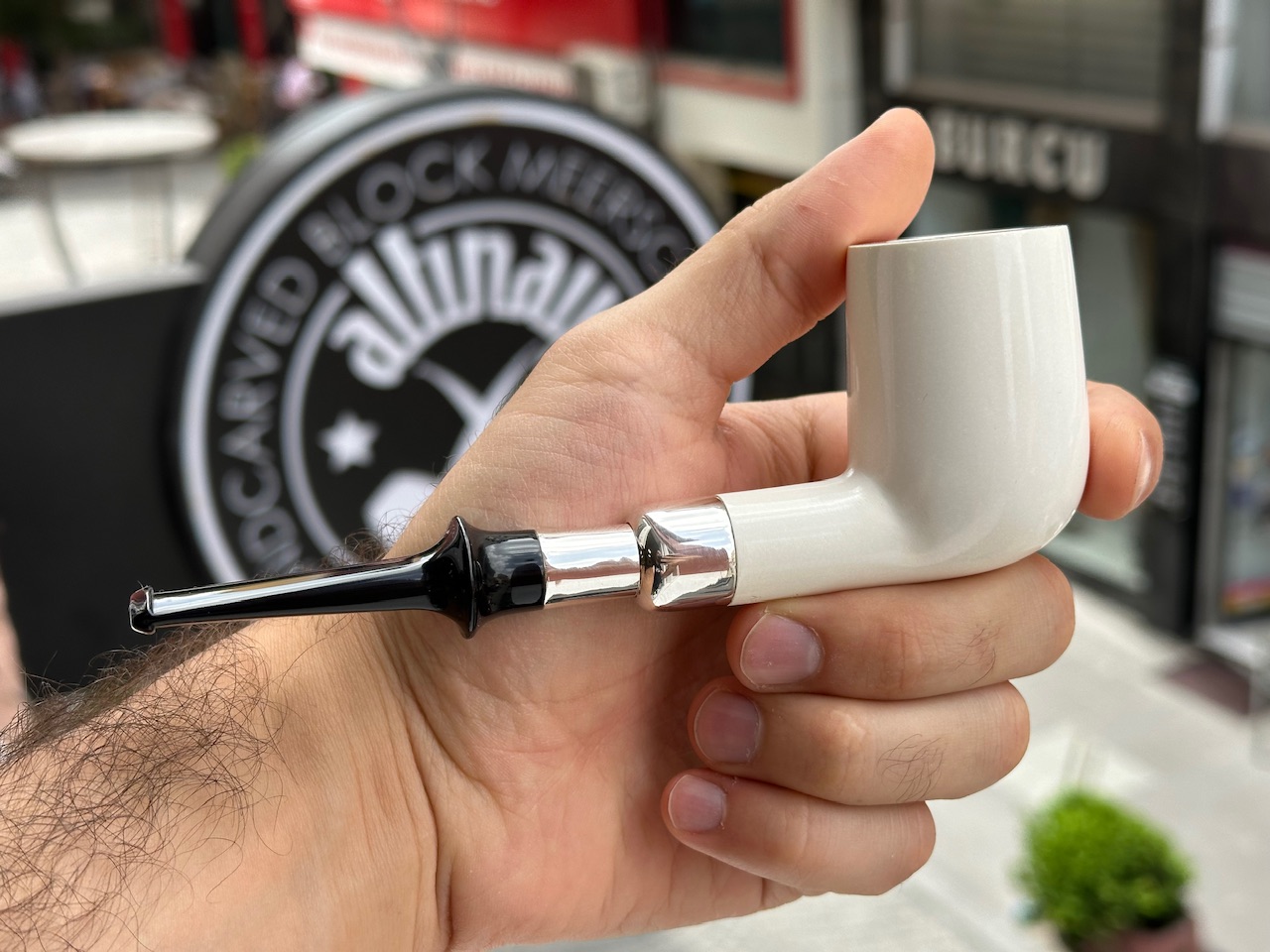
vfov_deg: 30.3
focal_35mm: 48
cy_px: 476
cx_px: 635
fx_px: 1761
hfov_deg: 39.7
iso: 64
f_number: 1.78
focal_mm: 6.86
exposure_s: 1/880
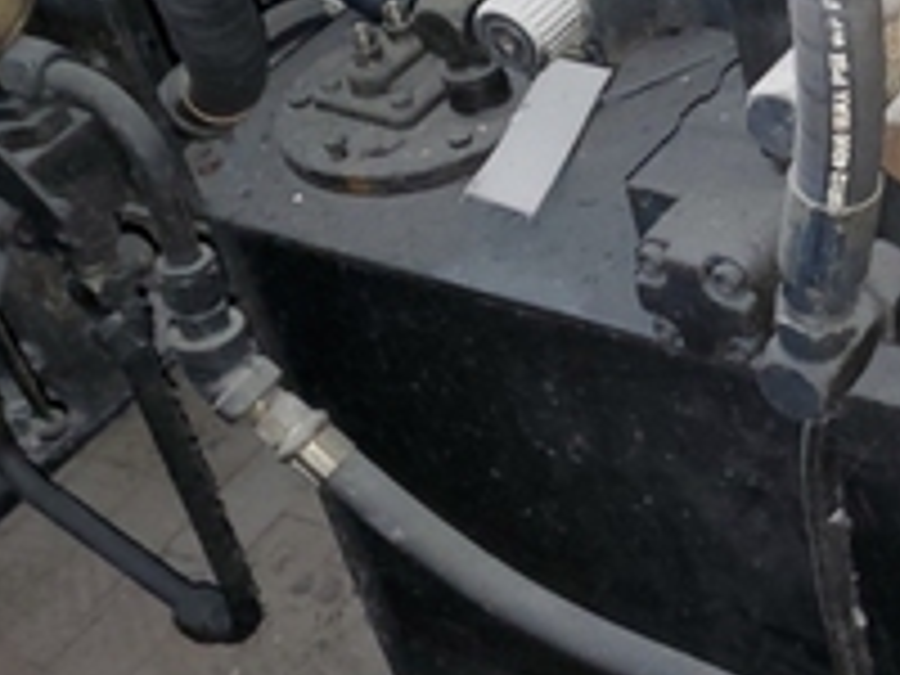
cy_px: 94
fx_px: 2158
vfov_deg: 17.6
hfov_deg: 21.6
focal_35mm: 83
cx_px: 1116
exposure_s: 1/12
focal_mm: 4.3
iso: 125
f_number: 1.5
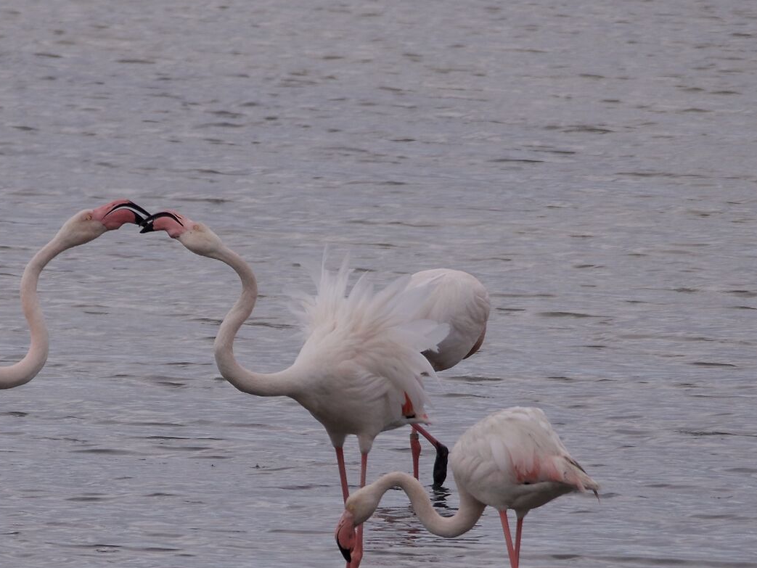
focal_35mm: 1840
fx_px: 40252
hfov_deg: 1.1
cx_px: 187
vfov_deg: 0.8
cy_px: 427
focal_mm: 400
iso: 200
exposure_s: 1/1000
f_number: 6.3
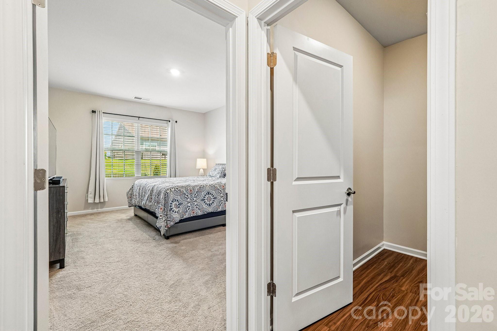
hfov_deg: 100.4
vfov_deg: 77.3
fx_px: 207
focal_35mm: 15
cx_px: 248
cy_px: 166
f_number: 8
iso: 400
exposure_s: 1/8
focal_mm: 10
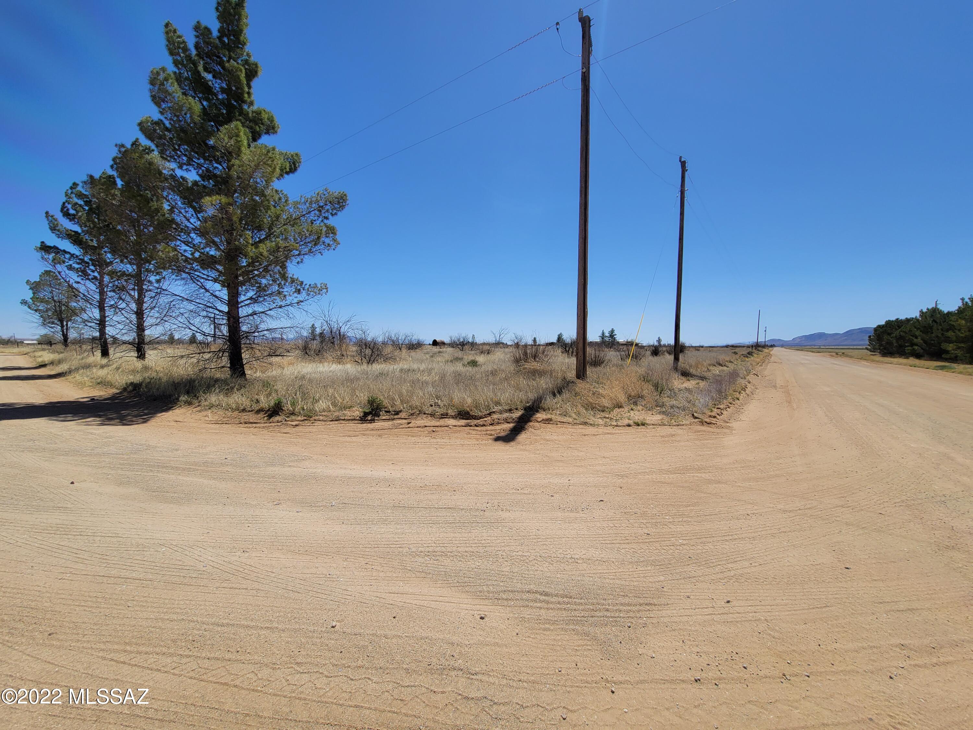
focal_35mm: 13
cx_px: 486
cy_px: 365
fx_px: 365
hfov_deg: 106.2
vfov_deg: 89.9
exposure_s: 1/2929
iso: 64
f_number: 2.2
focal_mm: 2.2
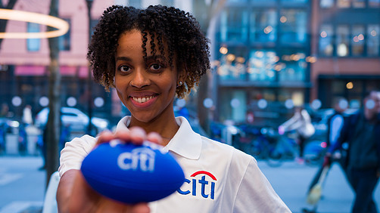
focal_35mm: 46
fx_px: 463
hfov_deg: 44.6
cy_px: 135
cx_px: 177
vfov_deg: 25.9
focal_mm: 38
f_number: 4
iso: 200
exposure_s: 1/200
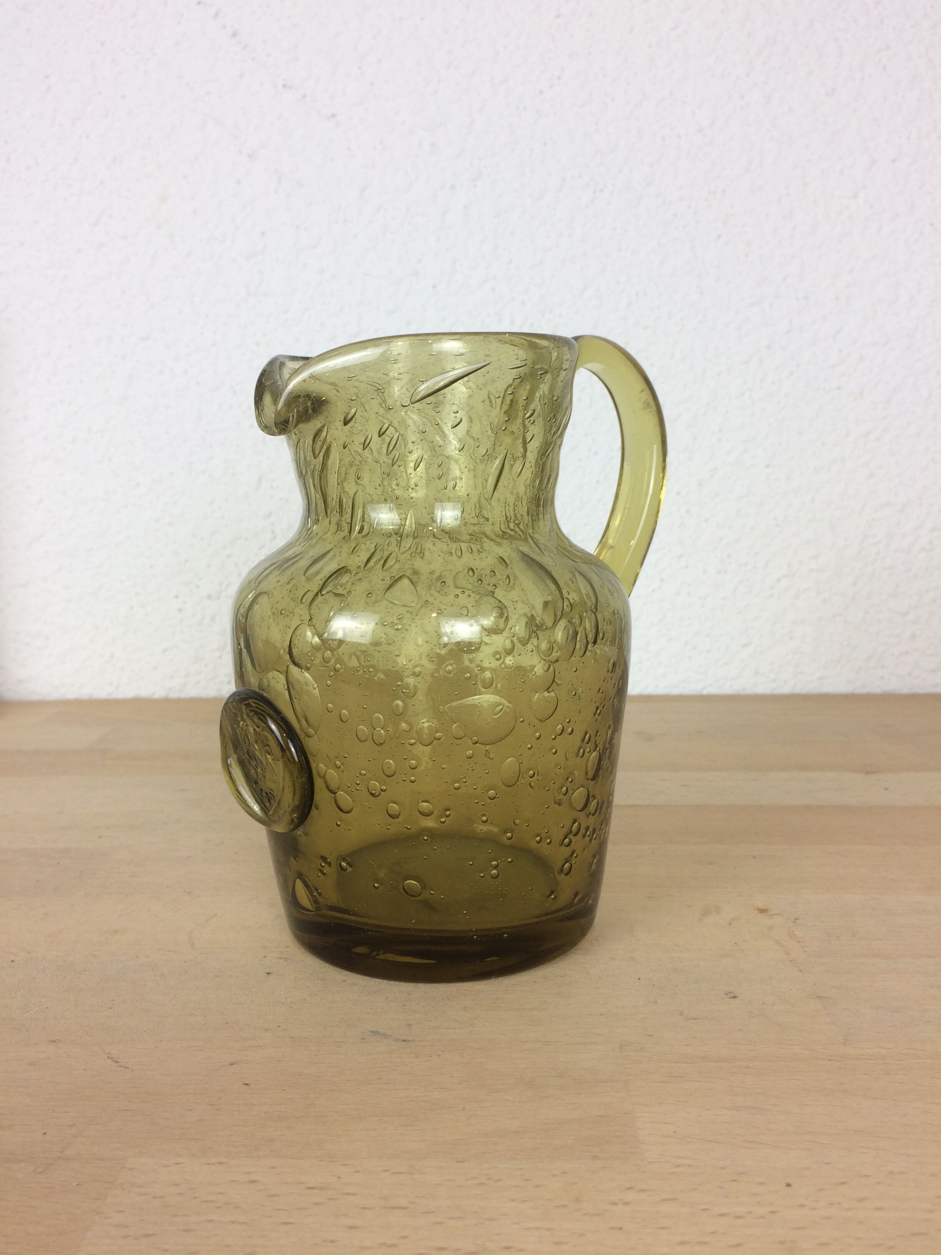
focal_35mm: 29
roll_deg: +1.9
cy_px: 628
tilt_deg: -9.5
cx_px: 470
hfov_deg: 48.2
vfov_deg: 61.7
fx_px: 1051
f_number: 2.2
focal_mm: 4.15
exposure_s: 1/50
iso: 32
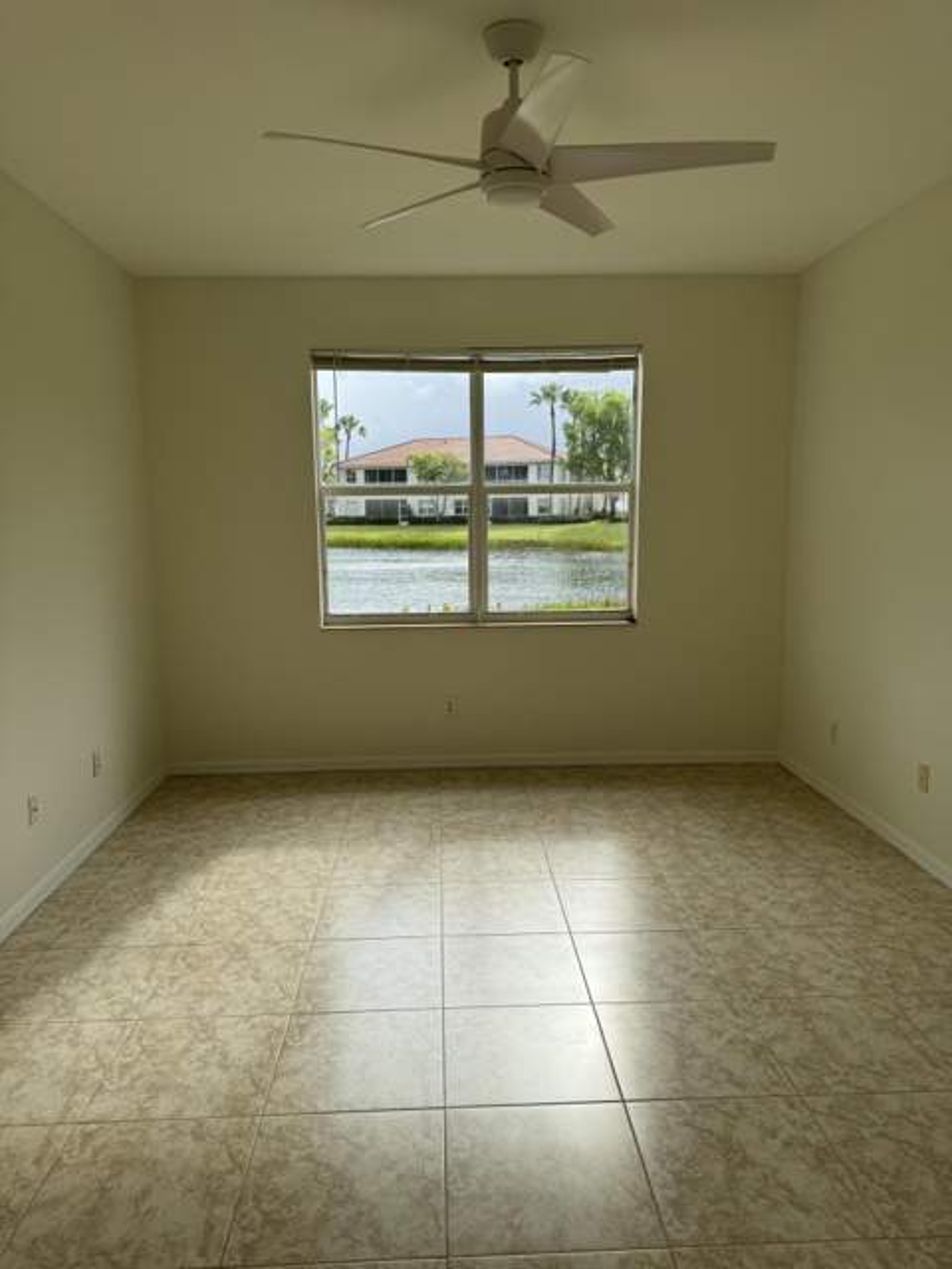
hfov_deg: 56.8
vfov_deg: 71.6
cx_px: 476
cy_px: 634
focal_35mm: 24
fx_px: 880
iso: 80
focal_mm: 6.76
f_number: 1.78
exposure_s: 1/2041
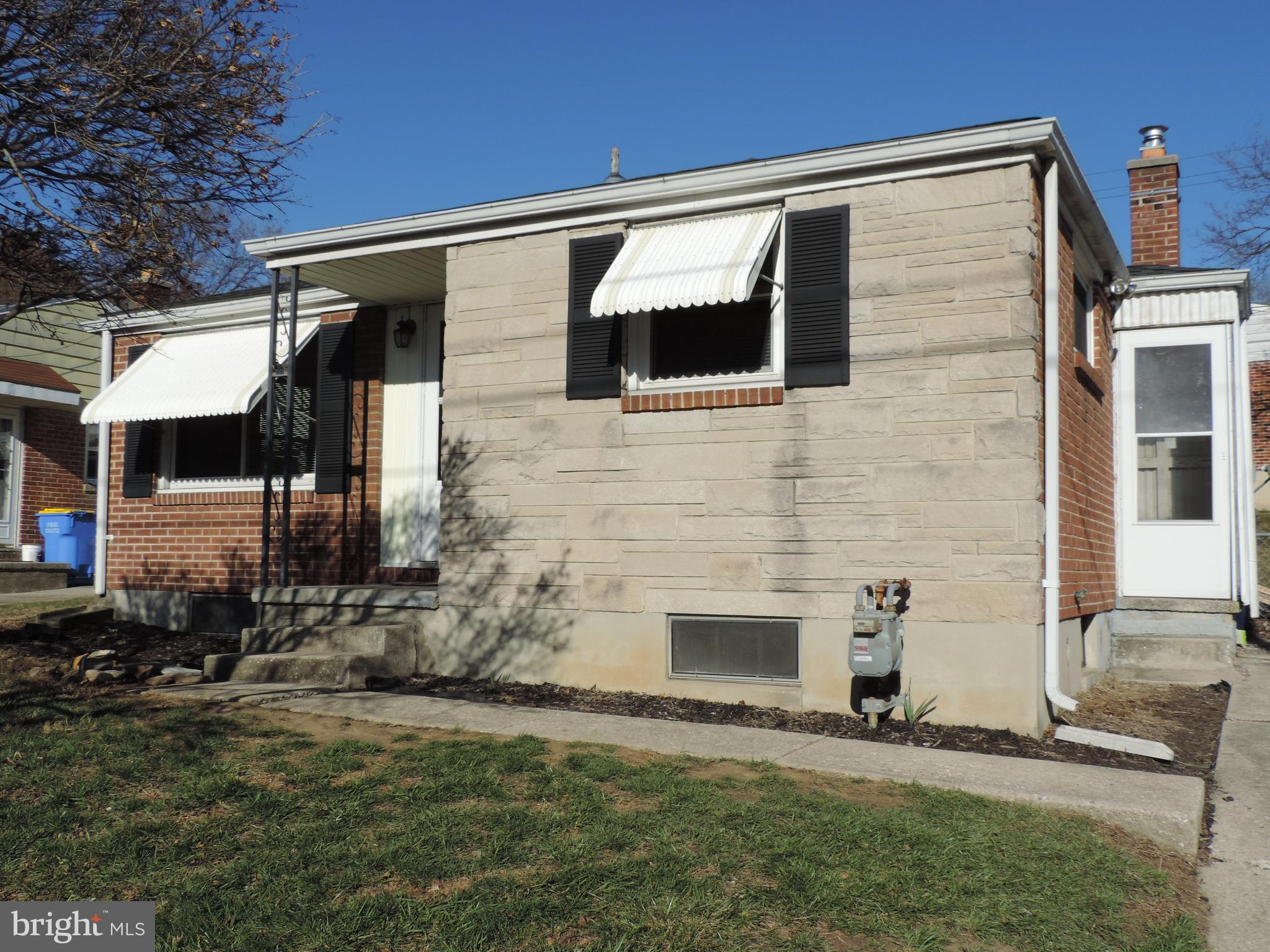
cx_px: 635
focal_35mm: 33
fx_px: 1211
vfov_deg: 42.9
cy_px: 476
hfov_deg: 55.4
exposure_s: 1/1250
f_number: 3.6
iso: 80
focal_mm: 5.8
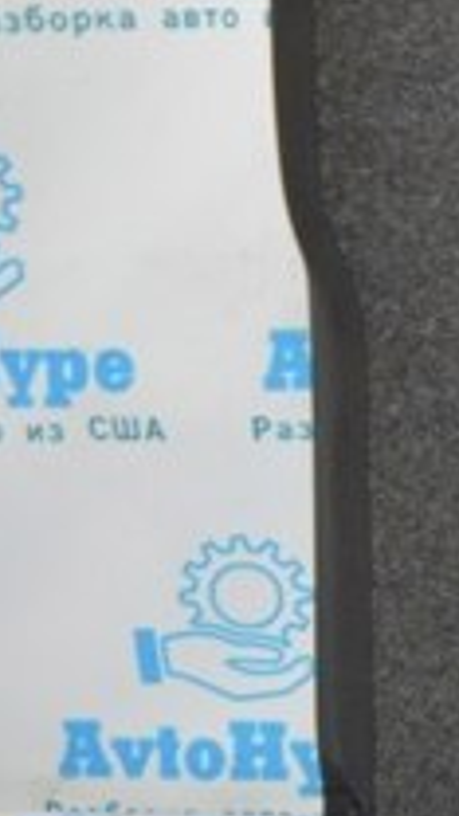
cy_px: 265
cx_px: 1220
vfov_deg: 18.4
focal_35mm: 116
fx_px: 2510
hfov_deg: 9.1
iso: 450
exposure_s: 1/60
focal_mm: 24
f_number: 4
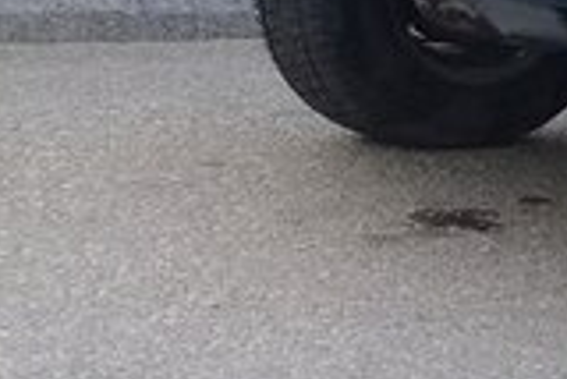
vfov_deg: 10.2
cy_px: -87
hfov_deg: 13.2
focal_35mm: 133
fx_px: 2097
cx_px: 1159
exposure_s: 1/100
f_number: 2.2
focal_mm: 3.3
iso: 64
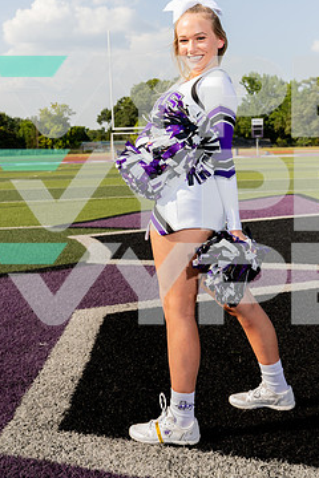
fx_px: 598
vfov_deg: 43.4
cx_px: 186
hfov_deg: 29.8
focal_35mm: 45
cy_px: 191
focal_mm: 36
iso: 100
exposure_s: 1/250
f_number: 6.3
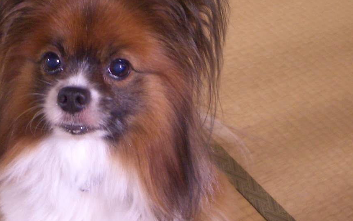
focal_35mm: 77
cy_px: 114
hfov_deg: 26.5
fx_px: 741
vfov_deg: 17.0
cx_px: 96
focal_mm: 8.2
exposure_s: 1/8
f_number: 3.1
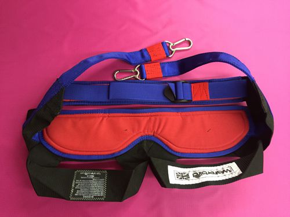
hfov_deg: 61.7
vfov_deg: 48.2
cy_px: 108
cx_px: 145
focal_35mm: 29
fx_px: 243
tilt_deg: -70.8
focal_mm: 4.15
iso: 200
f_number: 2.2
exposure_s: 1/33
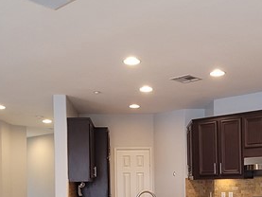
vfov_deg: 29.0
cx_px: 157
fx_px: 363
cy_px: 178
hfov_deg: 39.5
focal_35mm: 48
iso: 400
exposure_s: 1/59
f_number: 2.2
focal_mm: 2.2
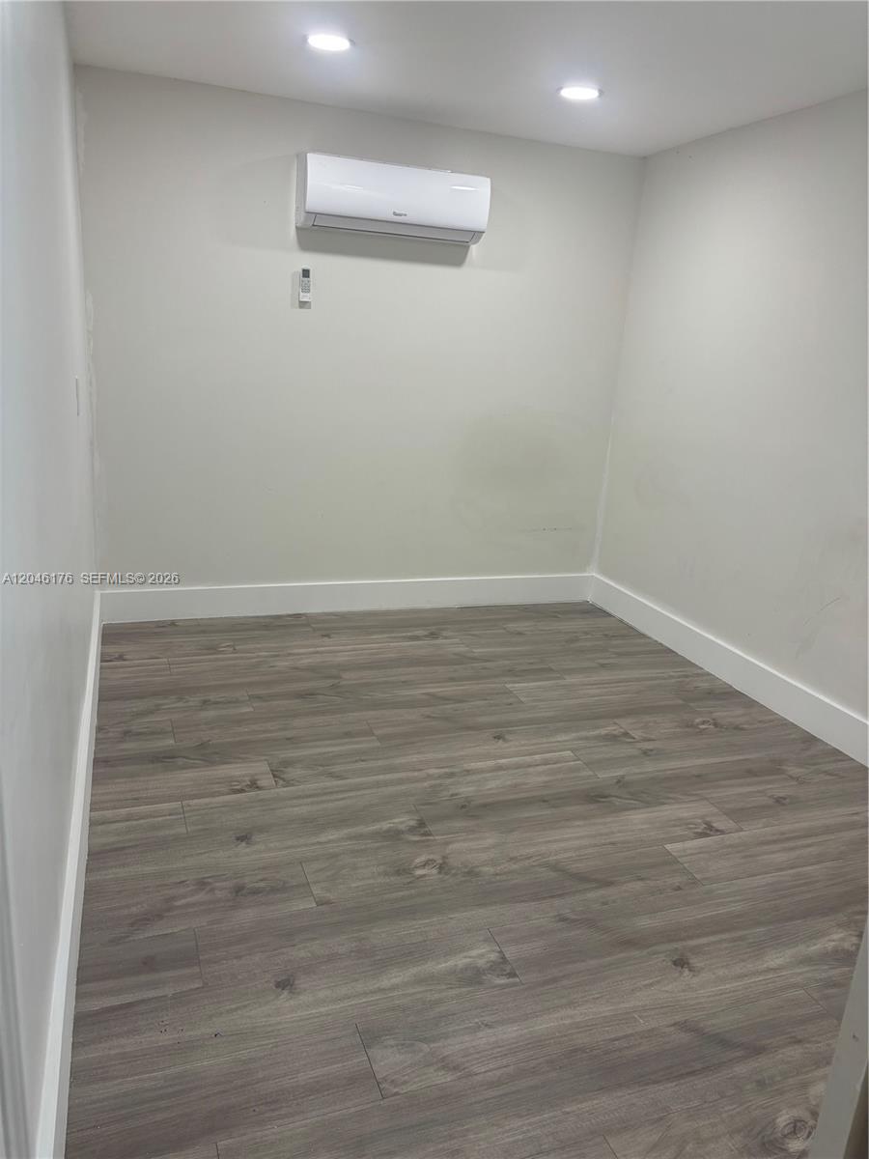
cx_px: 434
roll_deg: -4.3
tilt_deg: -16.3
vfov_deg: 67.3
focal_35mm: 26
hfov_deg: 53.1
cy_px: 580
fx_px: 870
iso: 80
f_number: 1.6
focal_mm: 5.96
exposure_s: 1/120
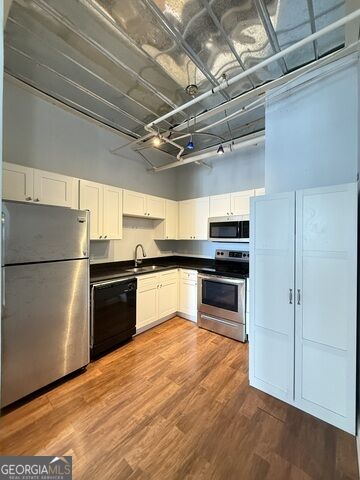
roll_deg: -0.7
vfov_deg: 102.1
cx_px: 180
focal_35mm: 14
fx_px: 194
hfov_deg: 85.7
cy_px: 240
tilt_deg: +0.2
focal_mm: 2.22
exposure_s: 1/60
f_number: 2.2
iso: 500
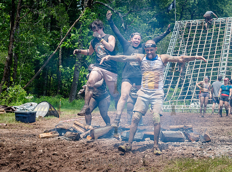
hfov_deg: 30.4
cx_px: 147
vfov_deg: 22.9
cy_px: 95
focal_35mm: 64
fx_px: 425
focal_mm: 35
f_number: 4
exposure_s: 1/1250
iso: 250
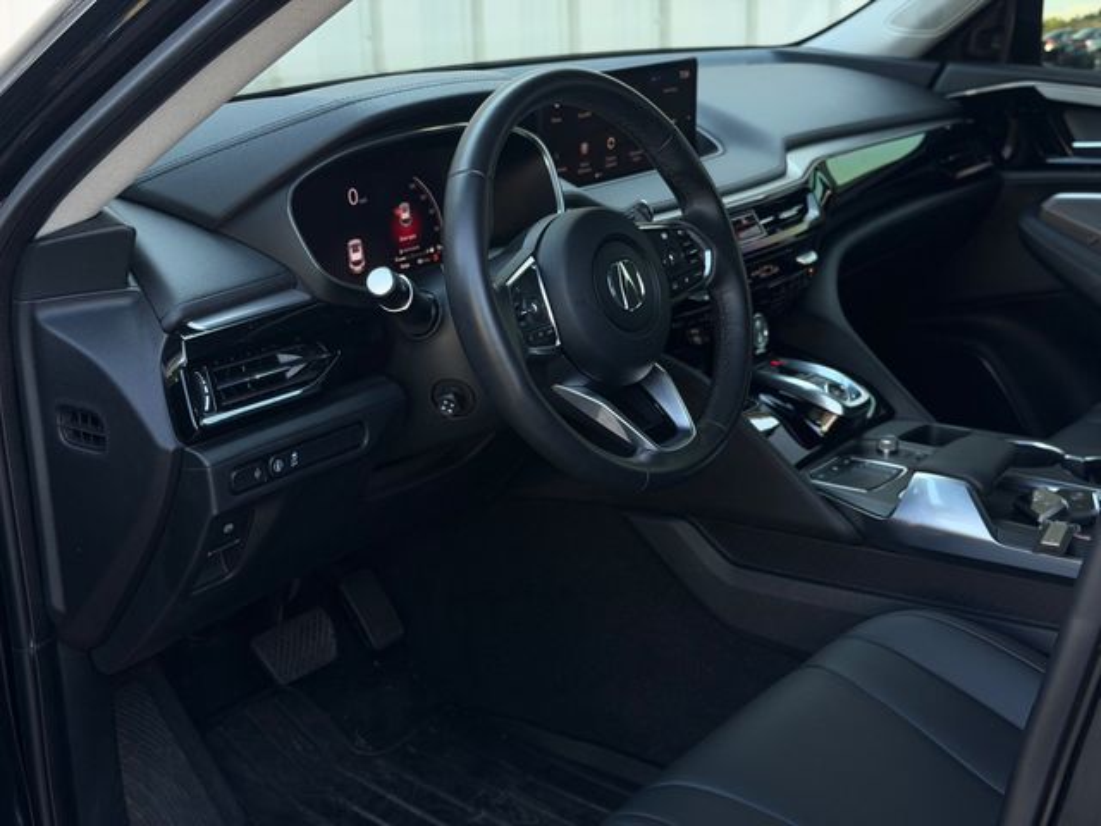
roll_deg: +1.8
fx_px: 1527
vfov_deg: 30.3
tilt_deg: -16.8
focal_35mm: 48
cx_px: 550
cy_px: 413
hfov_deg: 39.7
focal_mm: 6.76
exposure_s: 1/221
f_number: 1.78
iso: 200
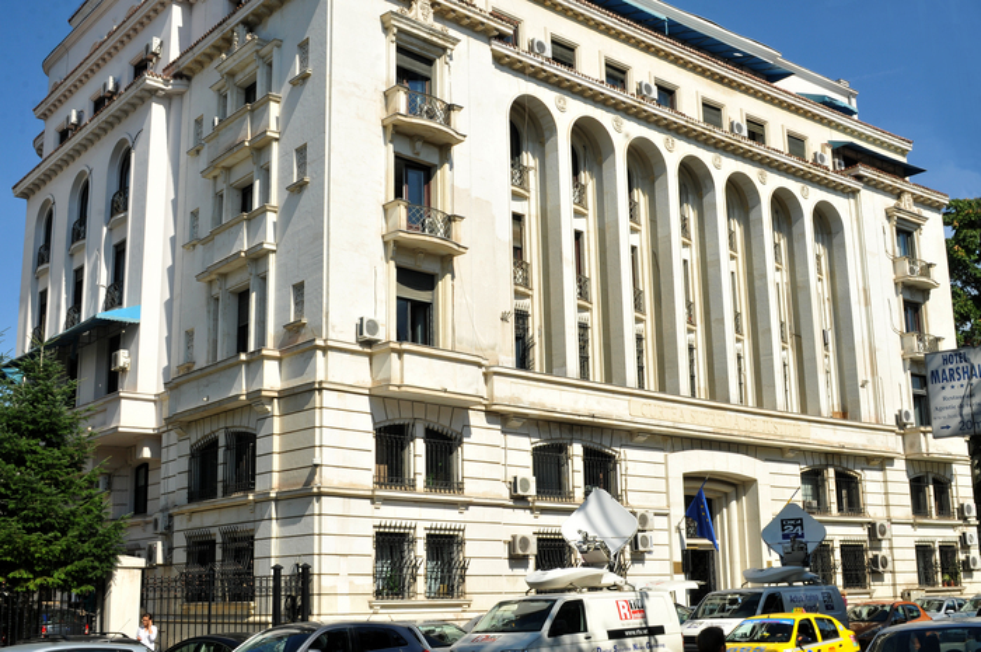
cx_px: 490
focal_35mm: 40
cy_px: 326
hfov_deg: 48.0
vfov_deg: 32.9
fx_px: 1102
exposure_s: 1/125
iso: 200
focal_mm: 27
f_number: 22
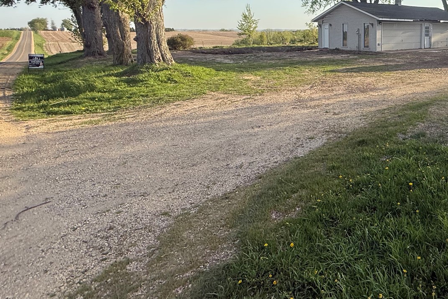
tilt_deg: -2.5
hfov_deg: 59.5
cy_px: 60
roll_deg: -0.4
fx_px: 348
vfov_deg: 44.2
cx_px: 368
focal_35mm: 28
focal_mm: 2.22
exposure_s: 1/701
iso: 50
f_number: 2.2
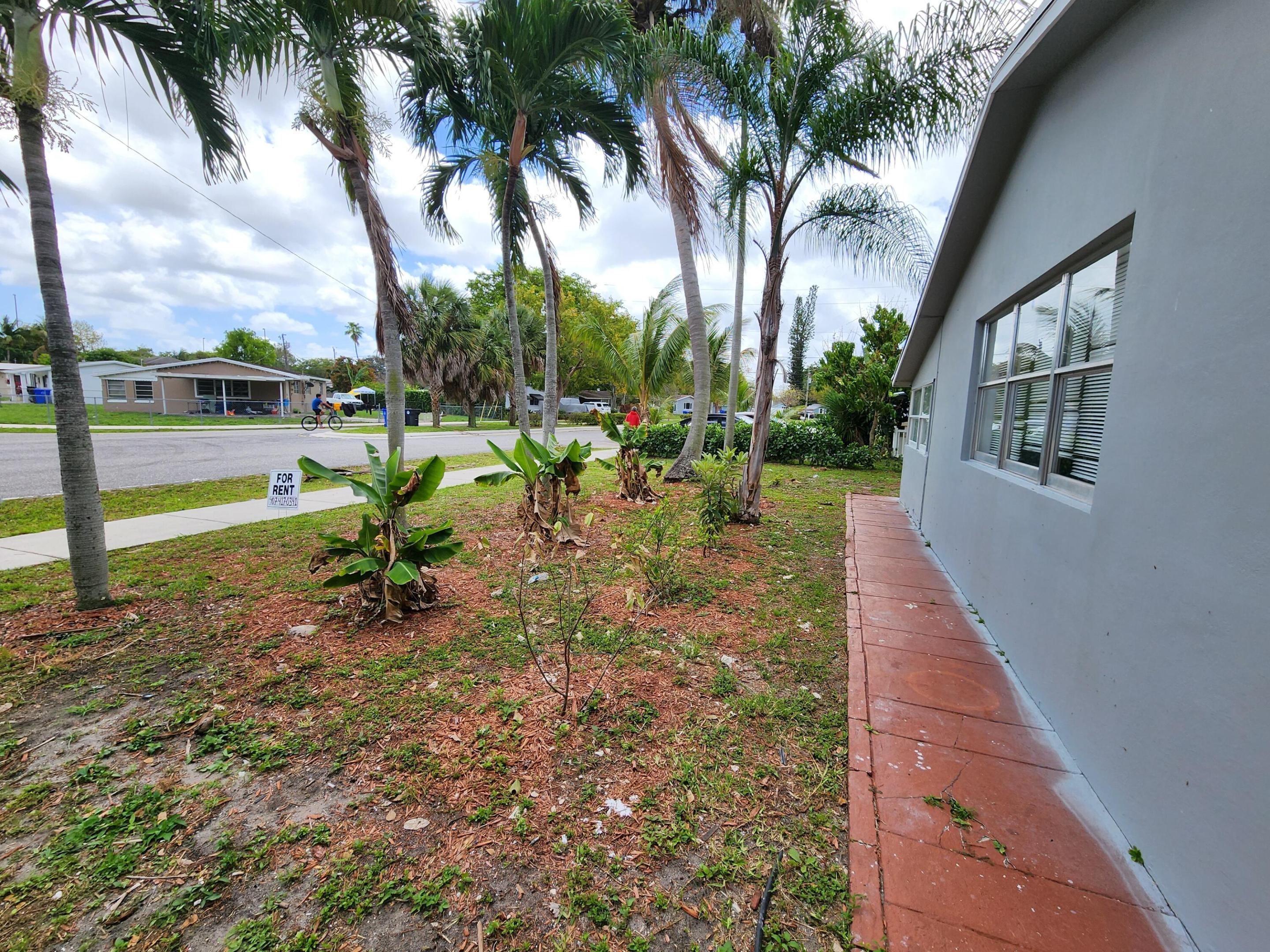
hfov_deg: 106.2
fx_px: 477
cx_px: 635
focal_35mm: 13
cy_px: 476
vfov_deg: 89.9
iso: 50
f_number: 2.2
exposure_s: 1/1597
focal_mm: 2.2
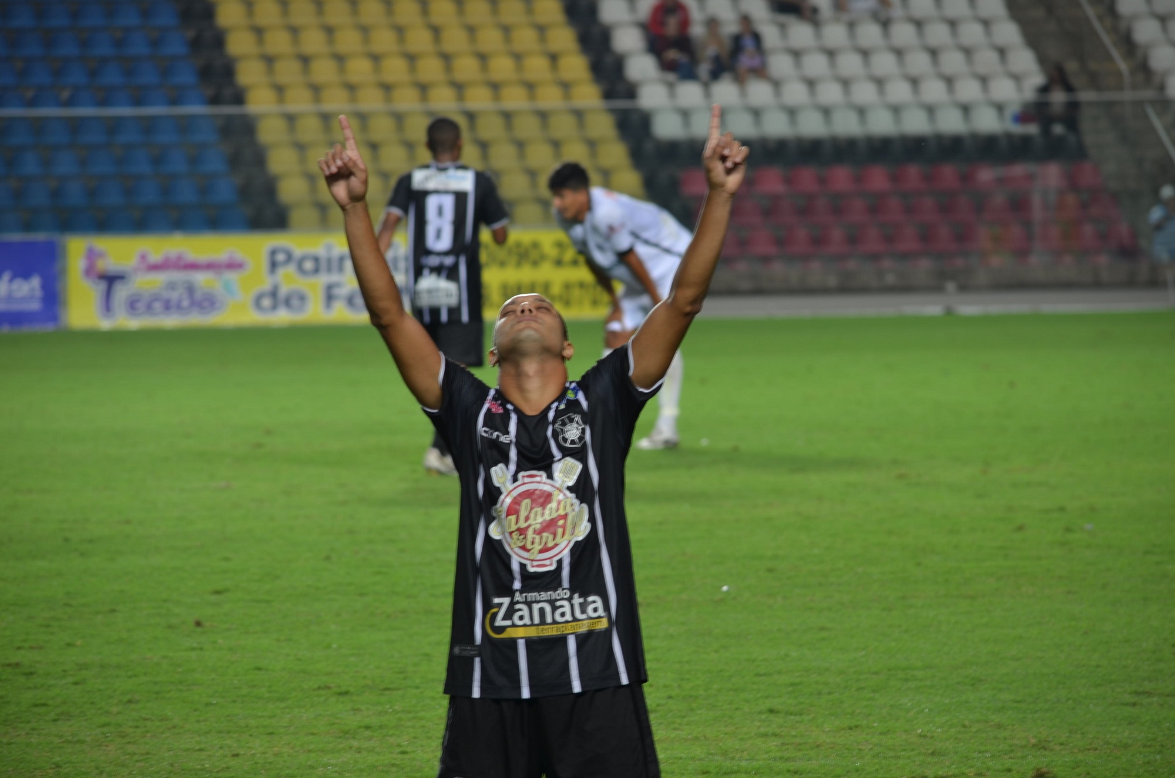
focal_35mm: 232
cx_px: 588
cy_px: 389
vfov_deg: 5.9
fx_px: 7572
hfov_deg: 8.9
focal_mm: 155
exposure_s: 1/30
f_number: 5
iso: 100
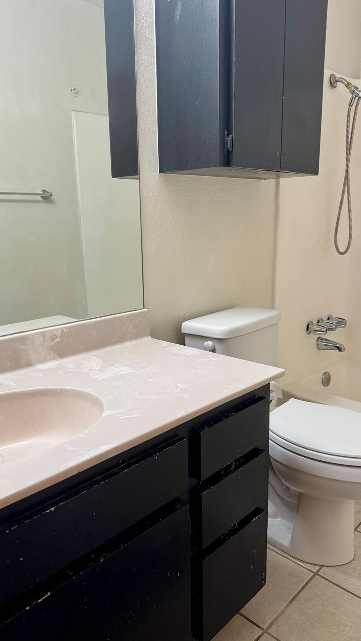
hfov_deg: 42.9
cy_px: 320
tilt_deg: -13.6
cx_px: 177
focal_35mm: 27
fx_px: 459
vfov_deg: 69.9
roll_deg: +1.5
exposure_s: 1/60
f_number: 1.78
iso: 125
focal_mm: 6.76
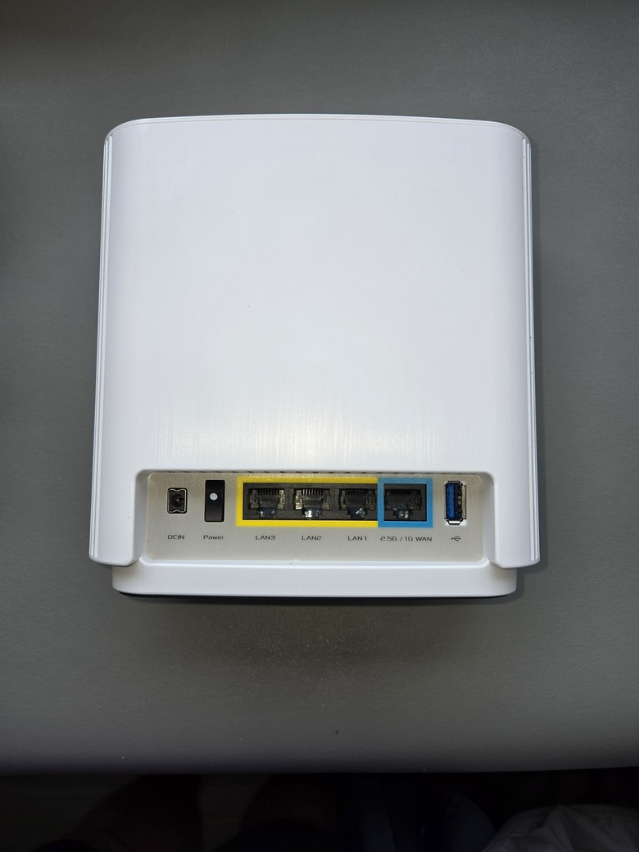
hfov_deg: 58.9
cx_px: 320
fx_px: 566
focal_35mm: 23
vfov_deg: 73.9
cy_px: 426
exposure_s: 1/525
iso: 25
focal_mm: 5.4
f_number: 1.8
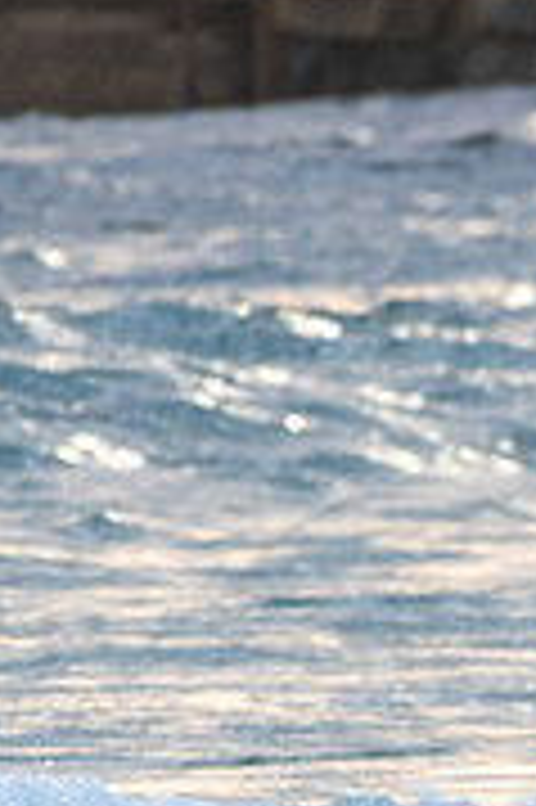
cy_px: 849
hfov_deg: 0.8
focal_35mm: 1619
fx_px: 36225
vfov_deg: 1.3
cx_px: 824
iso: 500
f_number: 5.6
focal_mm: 500
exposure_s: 1/1250
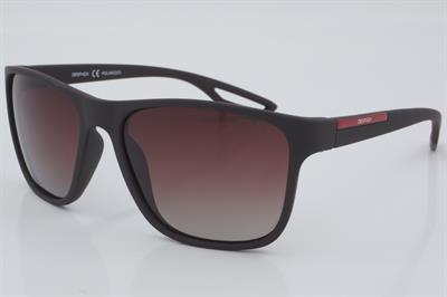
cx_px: 224
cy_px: 148
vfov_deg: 16.5
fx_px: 1024
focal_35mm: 82
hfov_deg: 24.6
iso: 100
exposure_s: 1/4
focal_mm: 55
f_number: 32
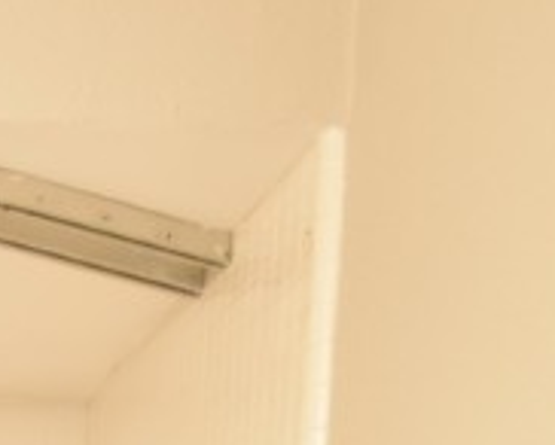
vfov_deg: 12.9
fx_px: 1463
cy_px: 1085
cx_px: -235
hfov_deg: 19.2
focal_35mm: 89
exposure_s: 1/45
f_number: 3.5
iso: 800
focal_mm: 10
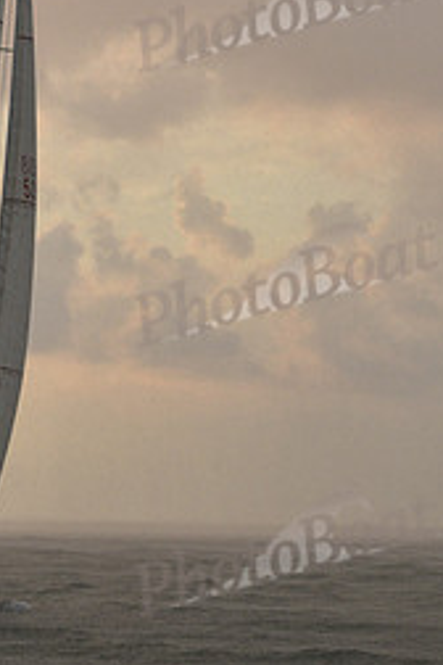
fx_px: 2972
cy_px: 179
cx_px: -1
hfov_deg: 8.5
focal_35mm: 161
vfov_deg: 12.7
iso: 400
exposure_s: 1/500
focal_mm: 70
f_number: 6.3
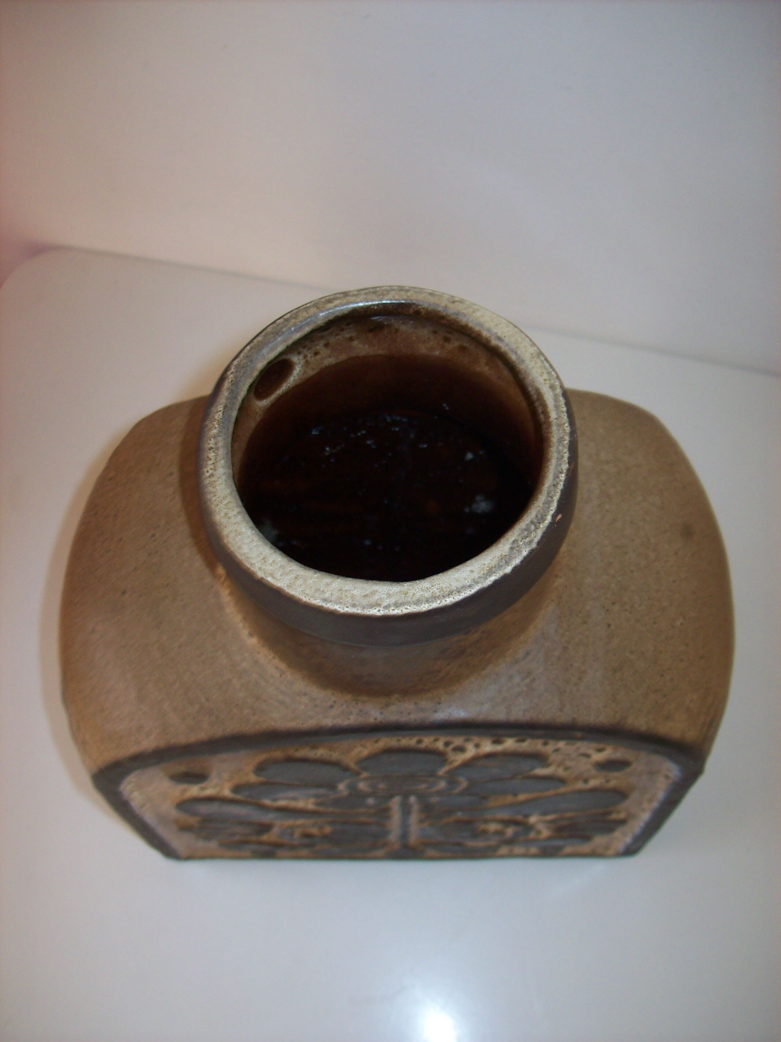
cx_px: 390
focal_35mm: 36
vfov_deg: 51.4
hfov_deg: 39.6
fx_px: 1084
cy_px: 521
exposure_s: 1/64
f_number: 2.7
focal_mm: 6
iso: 80
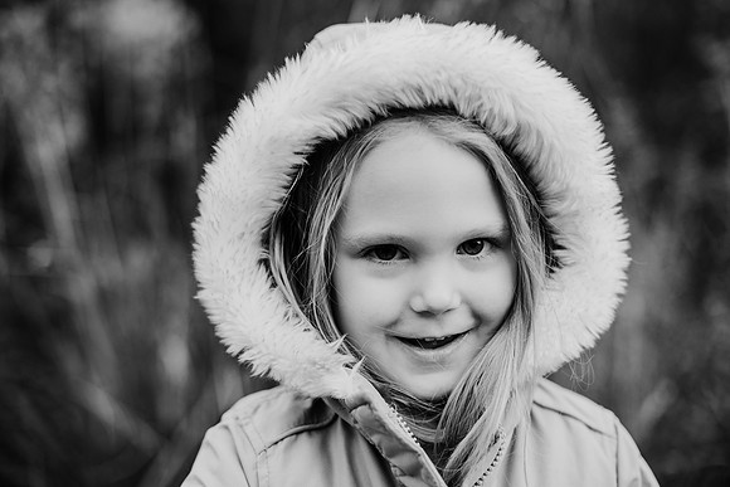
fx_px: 1014
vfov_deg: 27.0
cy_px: 244
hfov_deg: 39.6
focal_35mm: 50
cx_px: 365
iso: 320
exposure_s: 1/800
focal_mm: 50
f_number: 2.2
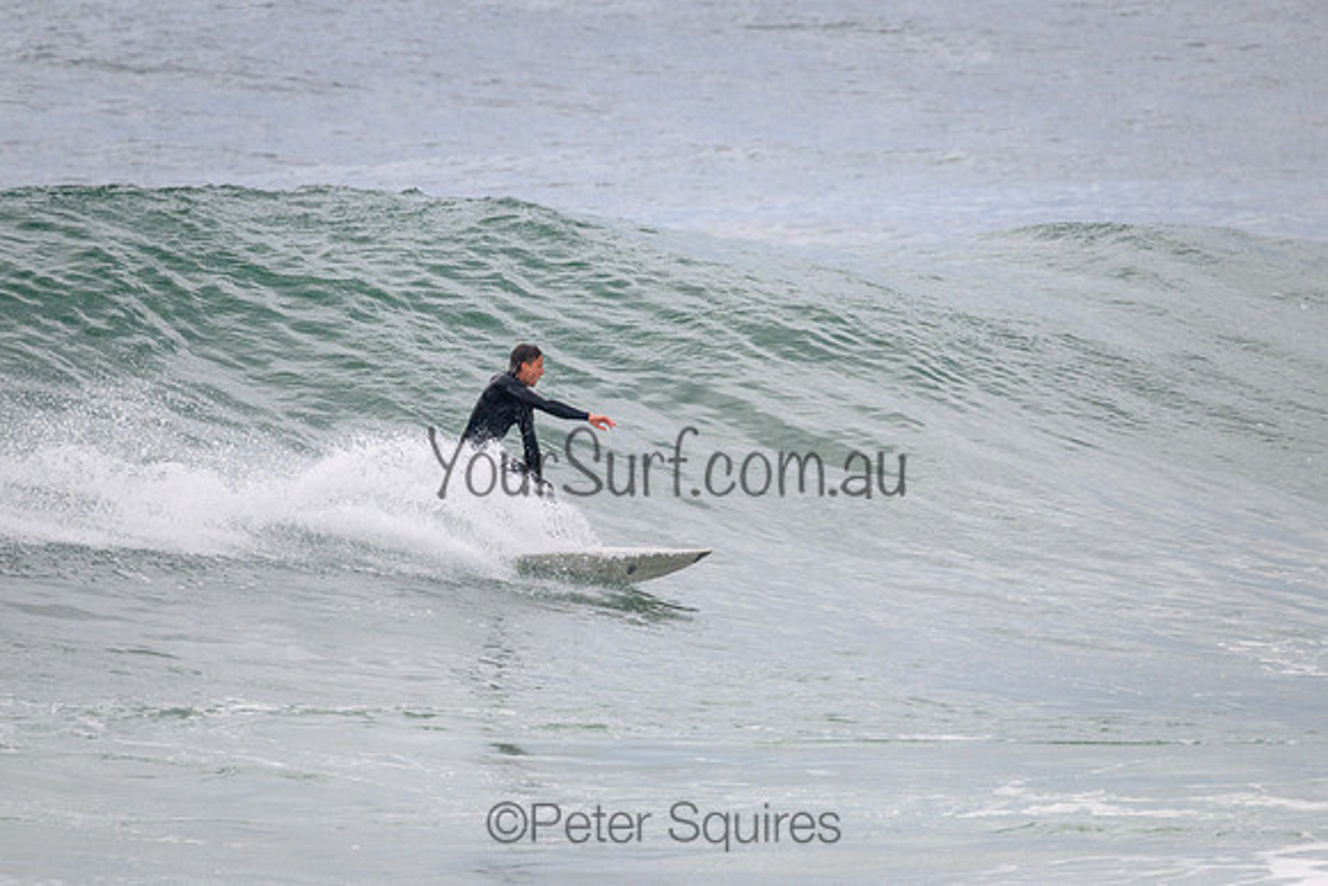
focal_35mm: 977
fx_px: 36053
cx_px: 615
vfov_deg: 1.4
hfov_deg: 2.1
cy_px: 421
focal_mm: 800
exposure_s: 1/2000
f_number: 11
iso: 1250
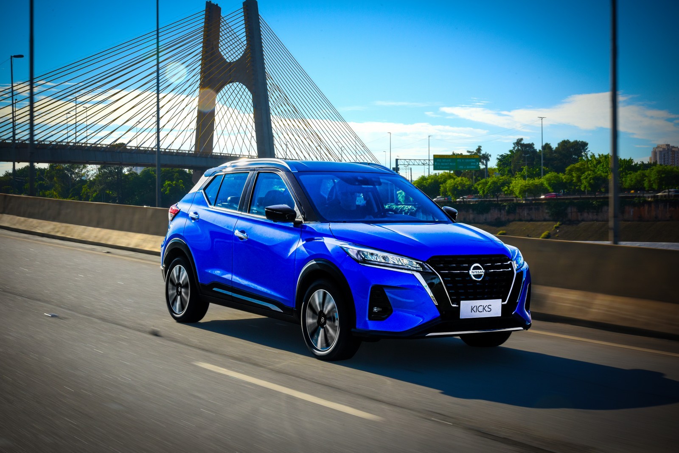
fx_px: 1094
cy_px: 226
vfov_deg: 23.4
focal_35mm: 58
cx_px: 340
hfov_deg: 34.5
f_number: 20
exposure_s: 1/60
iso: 400
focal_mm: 58
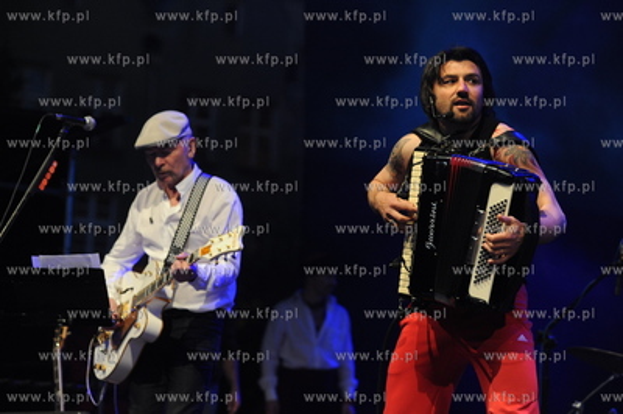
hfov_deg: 17.1
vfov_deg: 11.4
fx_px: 2075
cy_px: 207
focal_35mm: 120
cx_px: 312
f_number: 4
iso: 2000
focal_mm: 120
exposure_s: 1/160
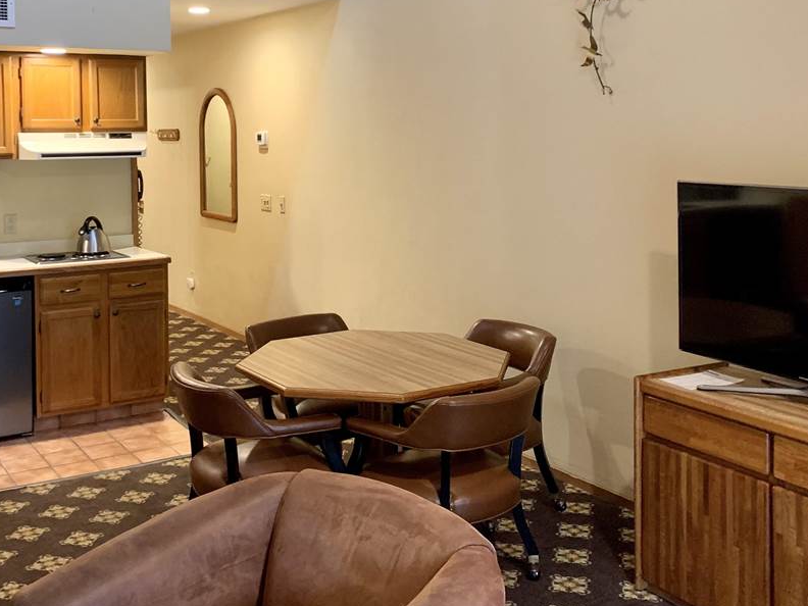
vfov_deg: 33.8
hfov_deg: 44.5
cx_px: 317
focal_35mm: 42
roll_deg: +0.8
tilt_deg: -1.8
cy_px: 169
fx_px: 980
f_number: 1.8
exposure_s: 1/60
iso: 400
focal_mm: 4.25
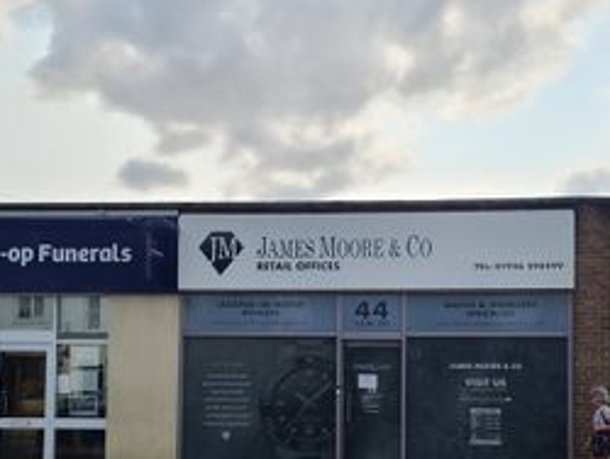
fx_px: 706
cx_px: 378
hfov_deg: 46.4
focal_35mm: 40
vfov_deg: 35.0
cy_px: 359
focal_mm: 7
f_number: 1.8
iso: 16
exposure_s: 1/1036
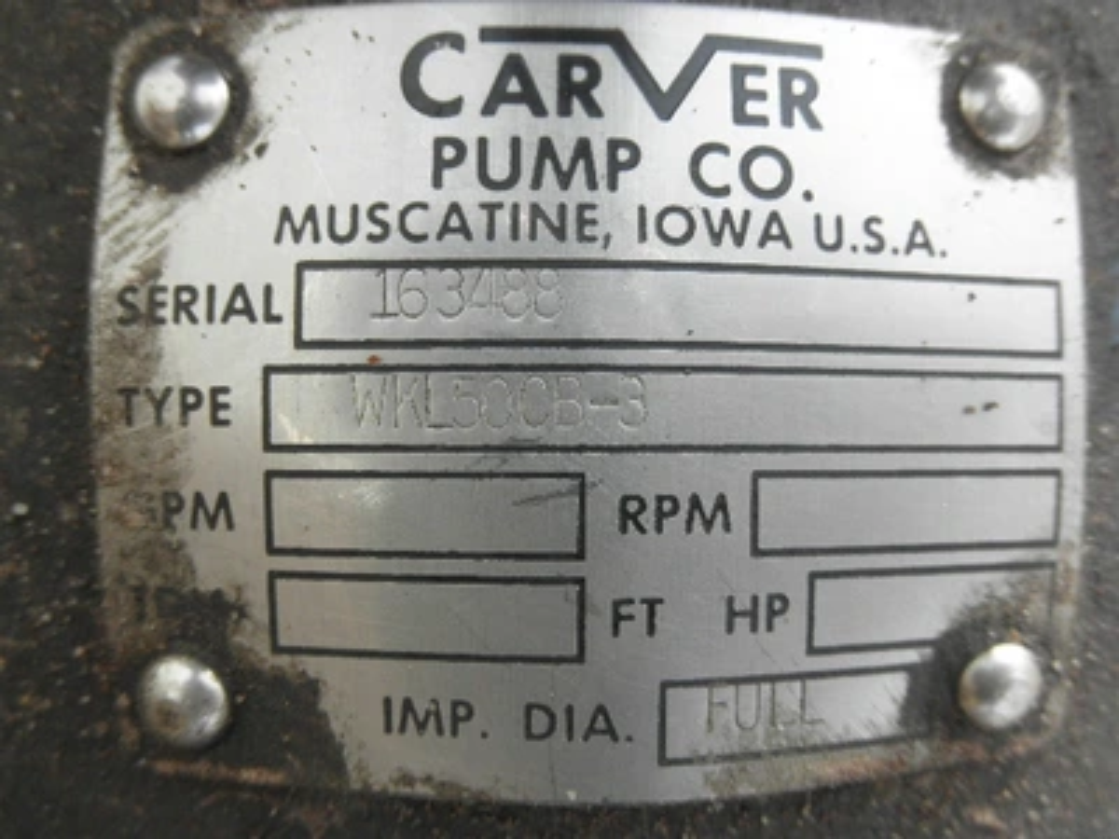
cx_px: 560
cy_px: 420
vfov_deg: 49.7
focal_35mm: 28
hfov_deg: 63.4
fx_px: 905
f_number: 3
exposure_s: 1/250
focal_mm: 5
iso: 64
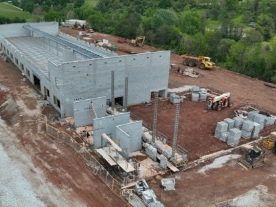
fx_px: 295
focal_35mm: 37
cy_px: 121
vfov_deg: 38.5
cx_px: 104
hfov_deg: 49.7
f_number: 2.8
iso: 120
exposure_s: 1/500
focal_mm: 12.29
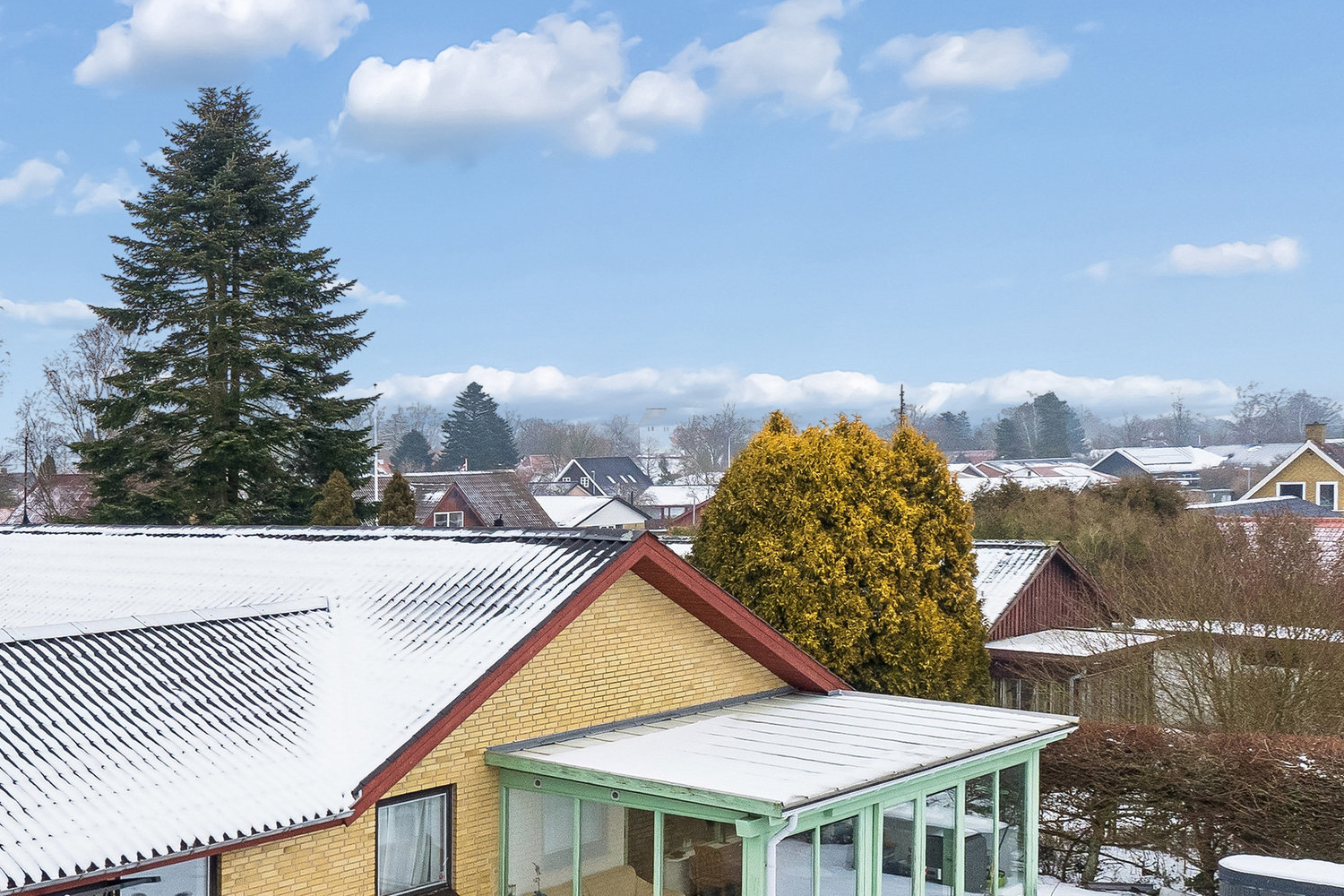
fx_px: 1512
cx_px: 134
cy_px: 856
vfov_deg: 31.0
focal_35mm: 40
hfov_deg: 43.7
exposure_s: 1/250
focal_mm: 13.5
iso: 500
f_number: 8
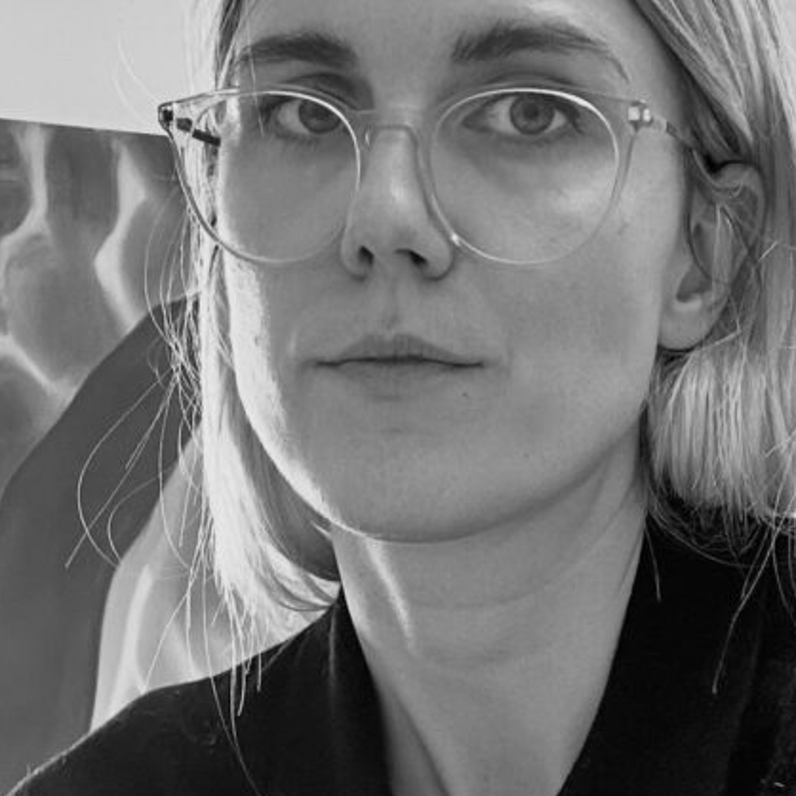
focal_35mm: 65
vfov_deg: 26.5
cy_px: 335
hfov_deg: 26.0
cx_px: 651
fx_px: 1691
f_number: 1.9
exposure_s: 1/50
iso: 125
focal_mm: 2.69
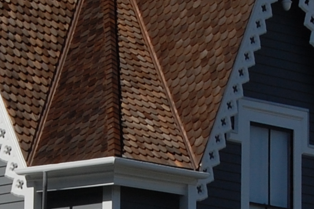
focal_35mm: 303
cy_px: 288
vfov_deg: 4.5
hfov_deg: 6.8
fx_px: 2640
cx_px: 125
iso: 200
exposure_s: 1/200
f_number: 16
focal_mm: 38
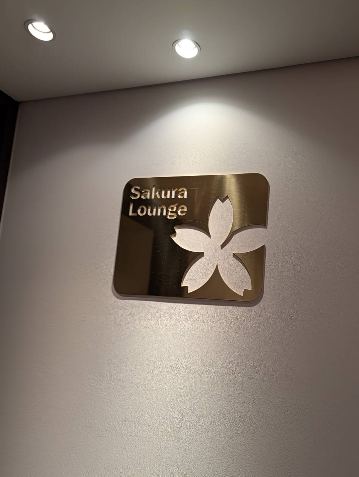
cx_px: 199
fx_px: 372
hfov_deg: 51.4
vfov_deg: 65.1
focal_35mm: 27
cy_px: 260
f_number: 1.68
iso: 231
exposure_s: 1/100
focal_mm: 6.9
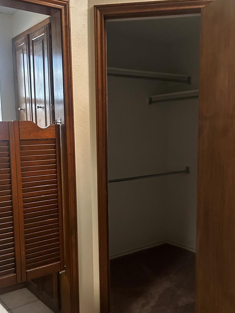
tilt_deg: -7.7
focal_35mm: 37
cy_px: 174
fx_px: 335
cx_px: 89
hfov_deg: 38.5
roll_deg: +1.9
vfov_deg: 50.0
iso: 500
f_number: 1.5
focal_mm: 5.7
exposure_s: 1/45
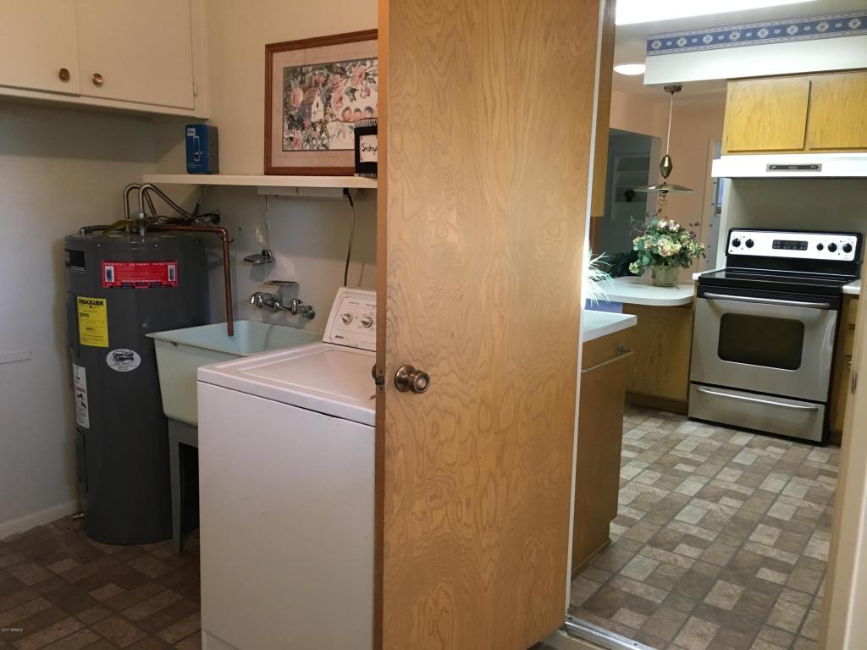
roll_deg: -1.7
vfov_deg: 48.2
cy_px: 325
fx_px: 726
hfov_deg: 61.7
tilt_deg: -9.8
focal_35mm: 29
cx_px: 434
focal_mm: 4.15
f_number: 2.2
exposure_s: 1/30
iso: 160
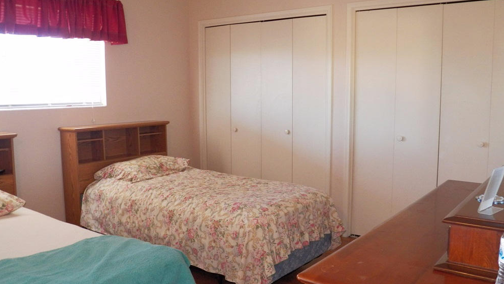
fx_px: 454
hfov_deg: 58.0
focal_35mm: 34
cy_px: 140
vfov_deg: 34.7
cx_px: 252
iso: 160
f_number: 2.8
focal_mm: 5.5
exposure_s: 1/30
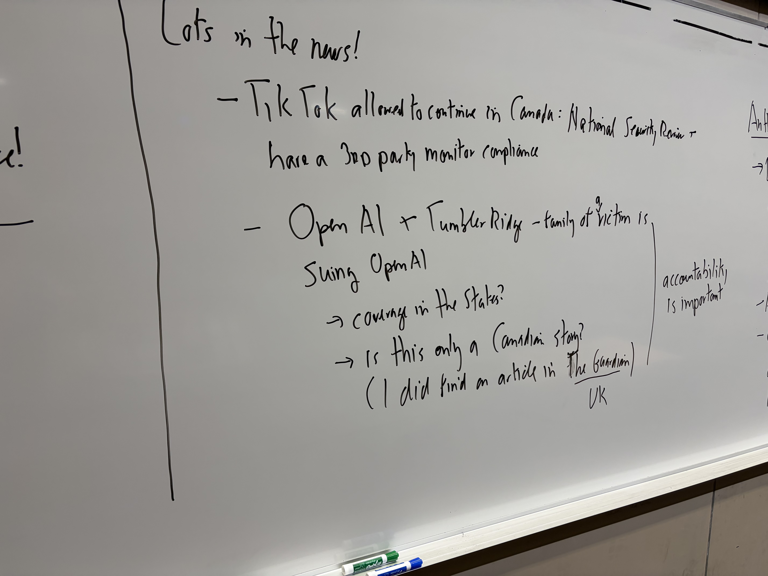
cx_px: 384
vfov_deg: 53.1
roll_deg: -1.0
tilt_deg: -7.1
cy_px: 288
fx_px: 577
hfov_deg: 67.3
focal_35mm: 26
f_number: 1.6
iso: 100
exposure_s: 1/120
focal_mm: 5.96
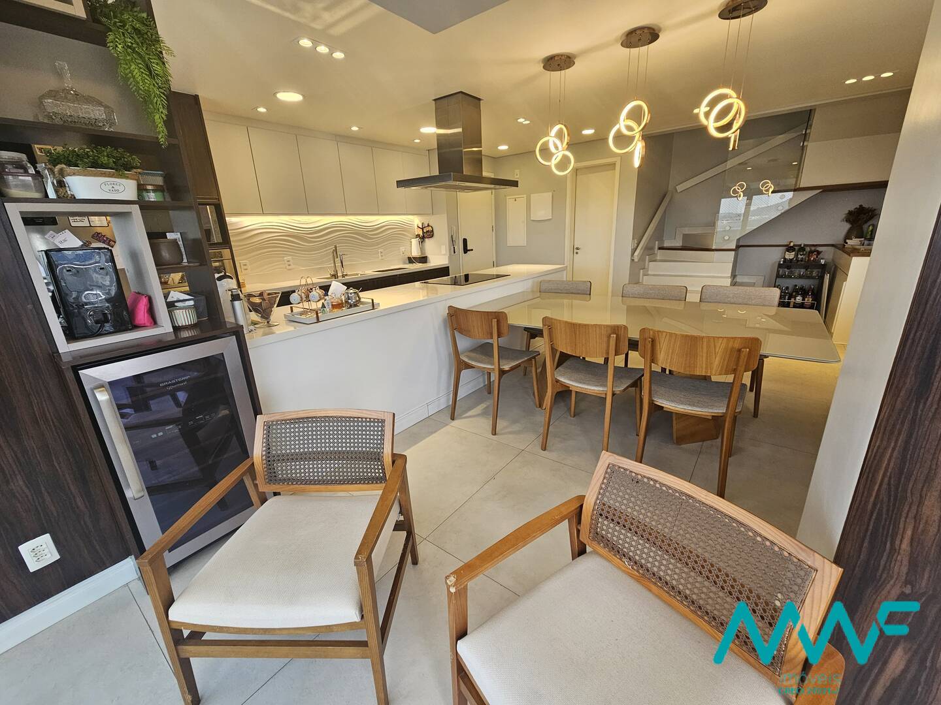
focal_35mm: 13
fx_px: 353
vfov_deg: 89.9
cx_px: 470
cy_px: 352
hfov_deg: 106.2
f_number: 2.2
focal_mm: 2.2
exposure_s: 1/120
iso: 80
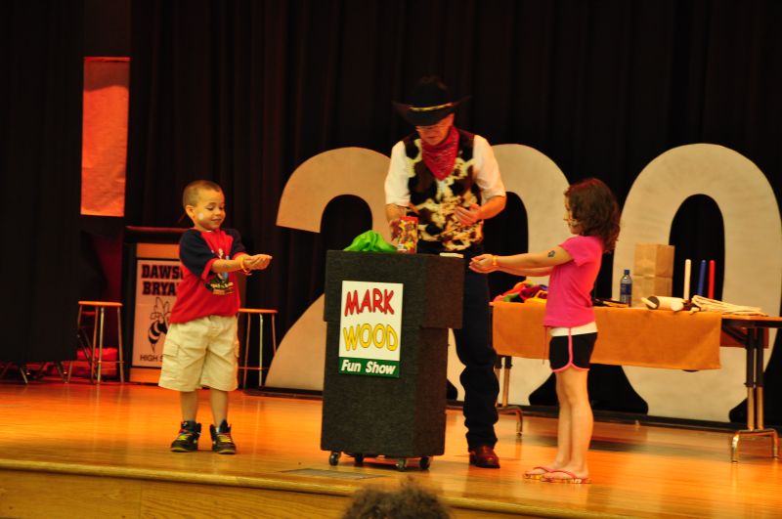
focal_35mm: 93
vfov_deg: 14.7
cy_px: 260
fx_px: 2017
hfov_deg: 21.9
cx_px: 391
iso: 1000
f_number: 5.3
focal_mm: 62
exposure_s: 1/30
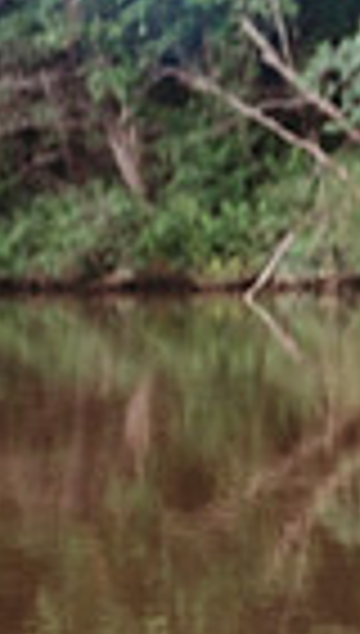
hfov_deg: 3.6
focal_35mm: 325
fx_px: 5479
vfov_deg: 6.6
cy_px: 266
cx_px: 1196
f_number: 2.8
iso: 400
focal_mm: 70
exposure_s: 1/160
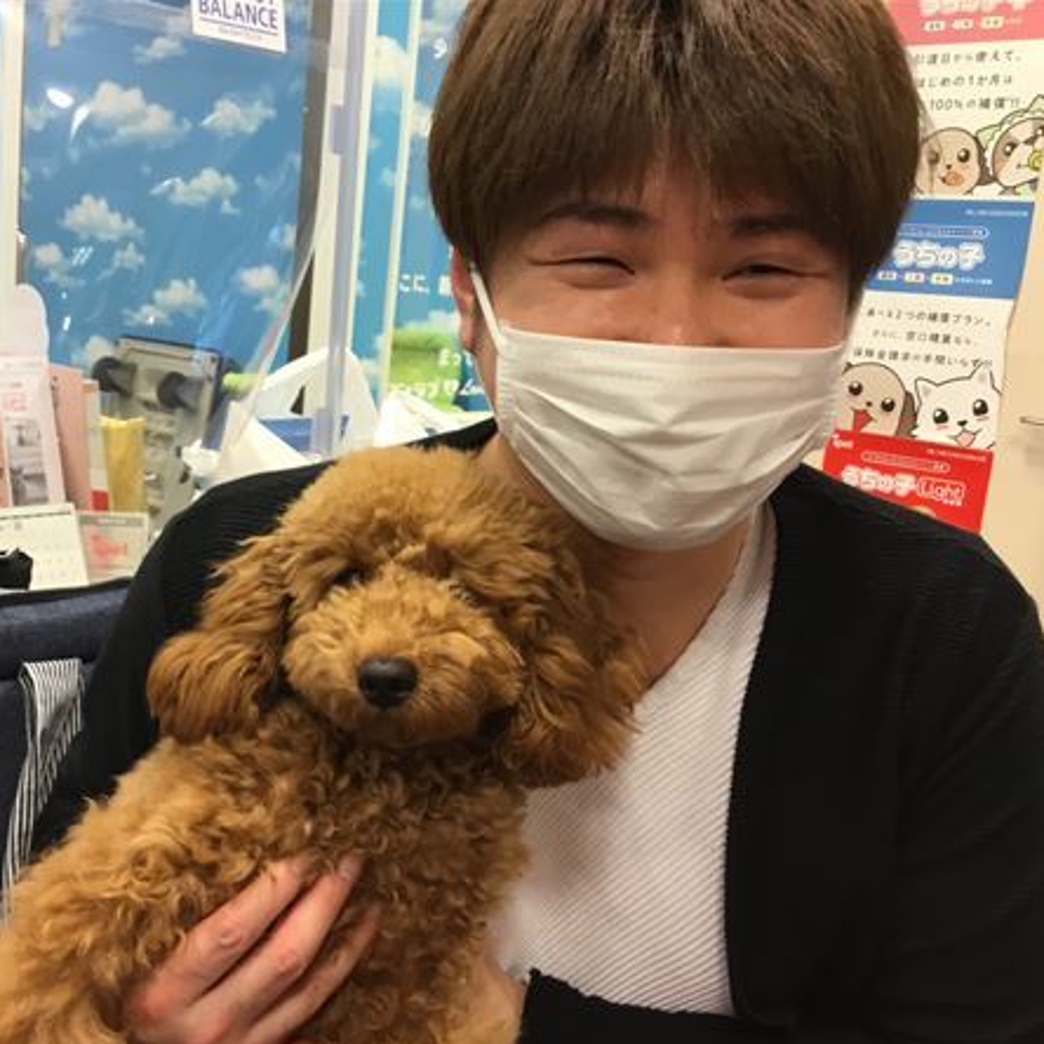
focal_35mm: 37
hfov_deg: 44.6
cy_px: 527
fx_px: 1262
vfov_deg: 44.9
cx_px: 400
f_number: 2.4
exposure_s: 1/30
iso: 64
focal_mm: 3.3
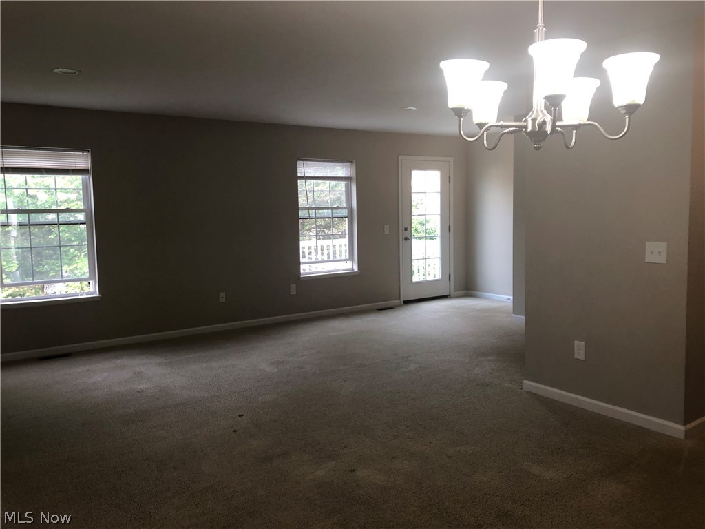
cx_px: 352
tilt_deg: -5.4
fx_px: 570
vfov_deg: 49.7
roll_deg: +1.5
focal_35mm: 28
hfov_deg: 63.4
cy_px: 264
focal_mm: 3.99
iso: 25
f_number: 1.8
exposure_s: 1/30
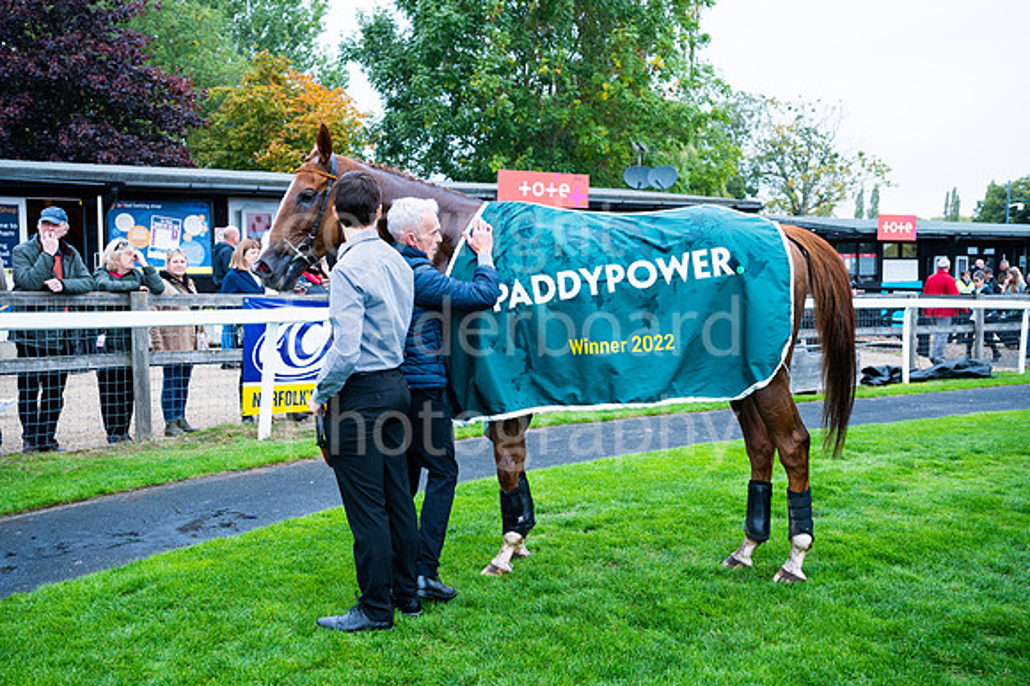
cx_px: 515
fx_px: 986
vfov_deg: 38.3
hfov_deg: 55.1
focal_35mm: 34
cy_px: 343
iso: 500
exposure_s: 1/640
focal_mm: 34.5
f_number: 4
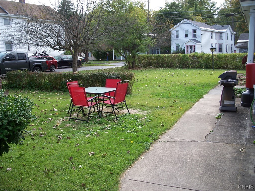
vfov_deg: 38.7
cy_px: 96
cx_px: 128
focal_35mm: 37
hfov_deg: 50.1
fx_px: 273
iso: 64
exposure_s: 1/200
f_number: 2.8
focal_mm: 7.8
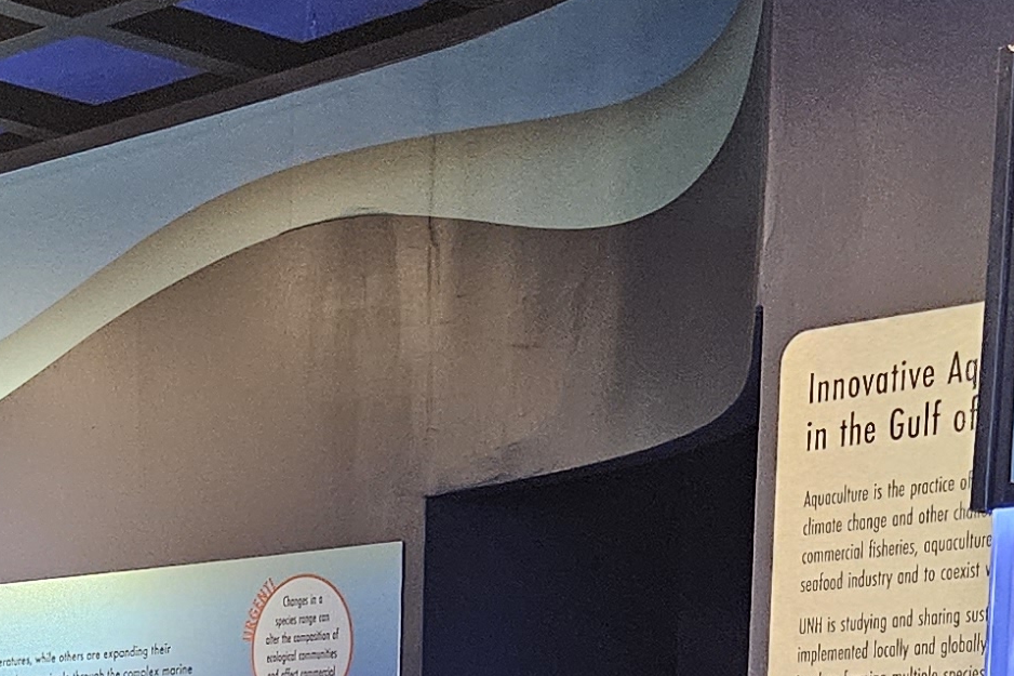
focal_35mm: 102
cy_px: 1126
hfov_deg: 19.5
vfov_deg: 12.5
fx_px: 2872
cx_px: 3
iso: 800
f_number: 1.8
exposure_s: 1/60
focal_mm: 5.4
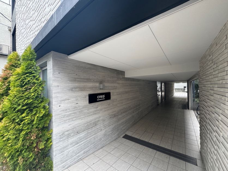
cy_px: 86
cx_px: 114
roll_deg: +1.0
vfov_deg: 85.7
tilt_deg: +0.1
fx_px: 92
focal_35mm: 14
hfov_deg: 102.1
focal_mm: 2.22
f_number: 2.2
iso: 80
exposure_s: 1/99
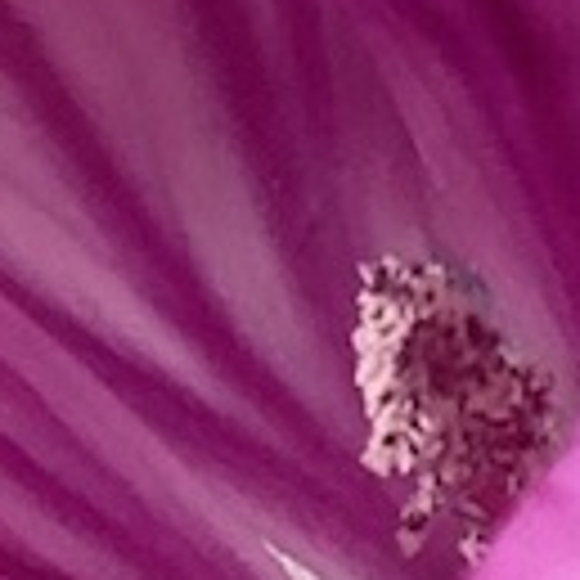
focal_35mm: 255
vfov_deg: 6.4
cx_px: 1502
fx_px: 4834
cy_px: 1589
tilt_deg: -68.5
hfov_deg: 6.5
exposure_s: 1/60
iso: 200
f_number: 1.8
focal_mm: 3.99
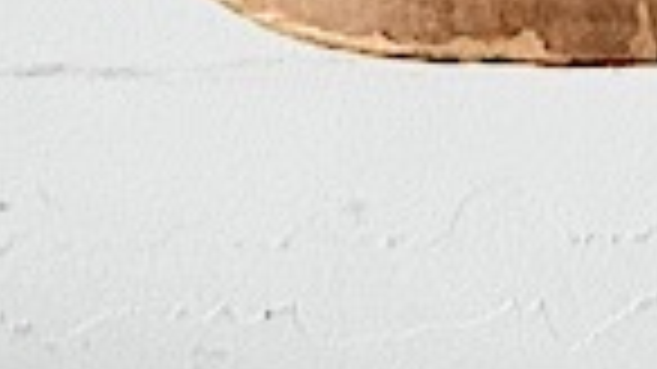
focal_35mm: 248
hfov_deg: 8.6
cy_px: -2344
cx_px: 747
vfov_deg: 3.6
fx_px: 4319
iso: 125
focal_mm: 5.7
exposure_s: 1/121
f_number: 1.5
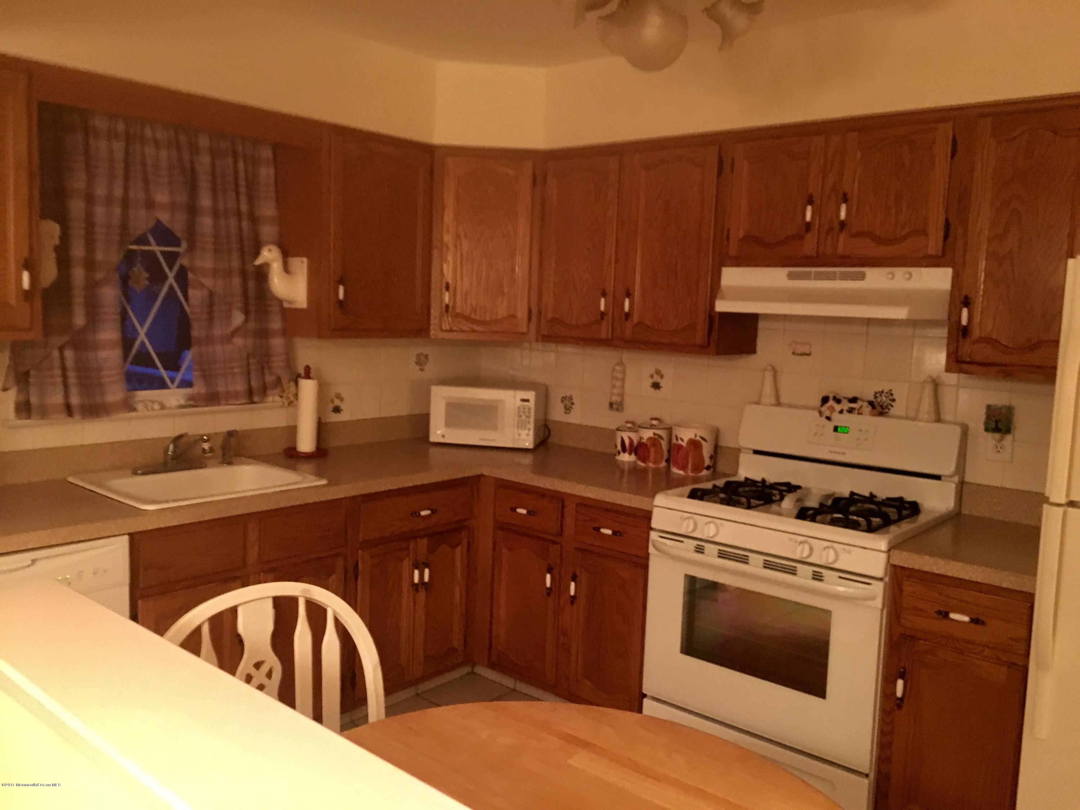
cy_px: 405
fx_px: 905
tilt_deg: -4.4
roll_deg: -2.2
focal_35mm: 29
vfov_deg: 48.2
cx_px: 540
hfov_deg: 61.7
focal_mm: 4.15
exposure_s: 1/15
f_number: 2.2
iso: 400
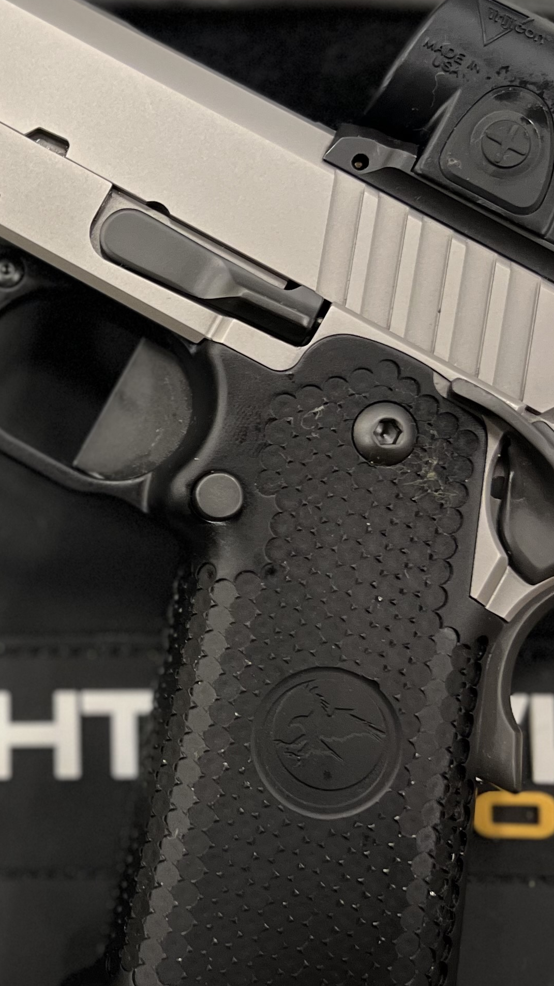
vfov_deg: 34.9
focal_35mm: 60
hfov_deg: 19.2
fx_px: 1567
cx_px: -60
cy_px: 494
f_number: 1.5
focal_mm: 5.7
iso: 250
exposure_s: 1/60
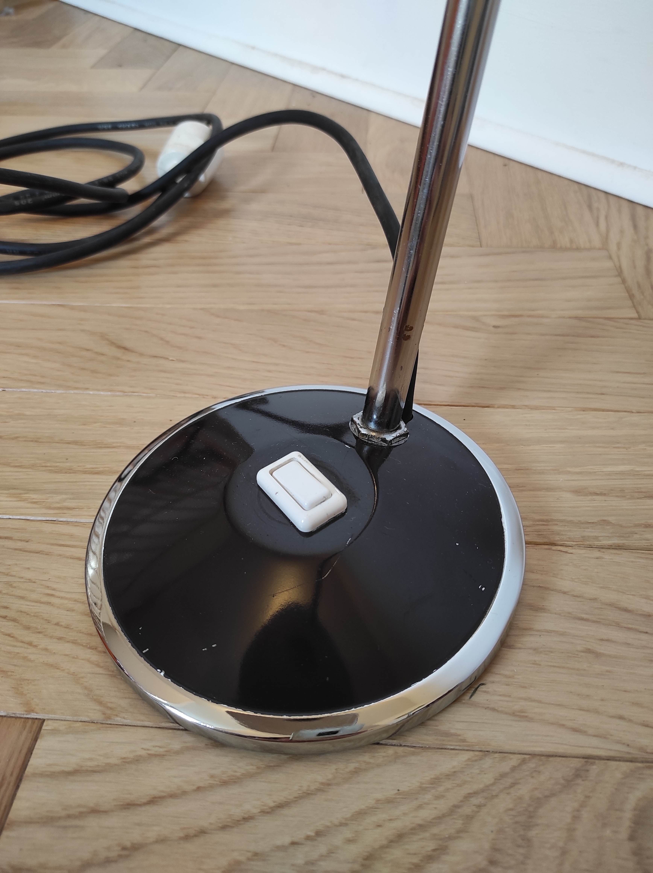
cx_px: 326
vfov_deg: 69.4
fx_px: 630
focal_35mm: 25
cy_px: 436
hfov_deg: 54.8
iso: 361
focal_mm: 5.43
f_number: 1.89
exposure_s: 1/33
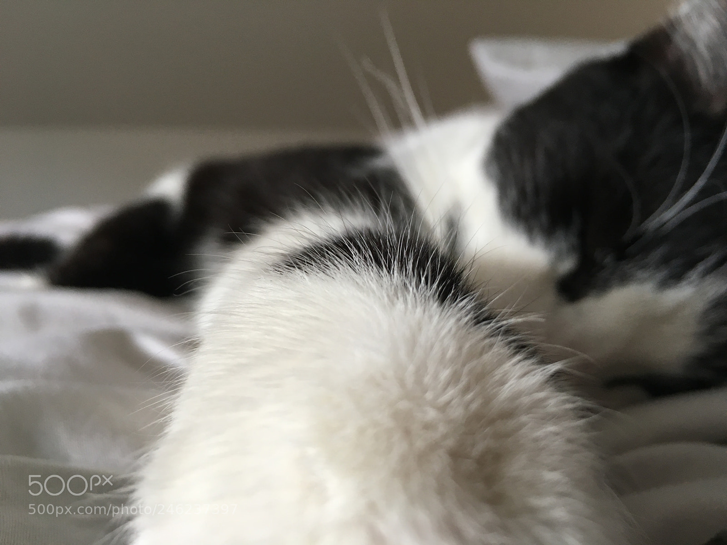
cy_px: 272
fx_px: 609
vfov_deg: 48.2
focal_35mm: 29
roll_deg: +3.6
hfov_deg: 61.7
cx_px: 364
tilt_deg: -3.3
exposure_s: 1/33
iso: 100
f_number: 2.2
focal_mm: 4.15
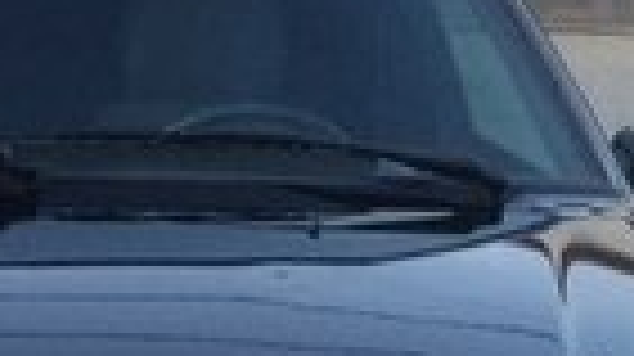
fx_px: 2486
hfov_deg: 14.5
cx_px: 225
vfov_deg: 7.9
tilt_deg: -18.3
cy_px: 624
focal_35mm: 148
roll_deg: -1.9
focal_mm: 4.15
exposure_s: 1/33
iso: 40
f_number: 2.2
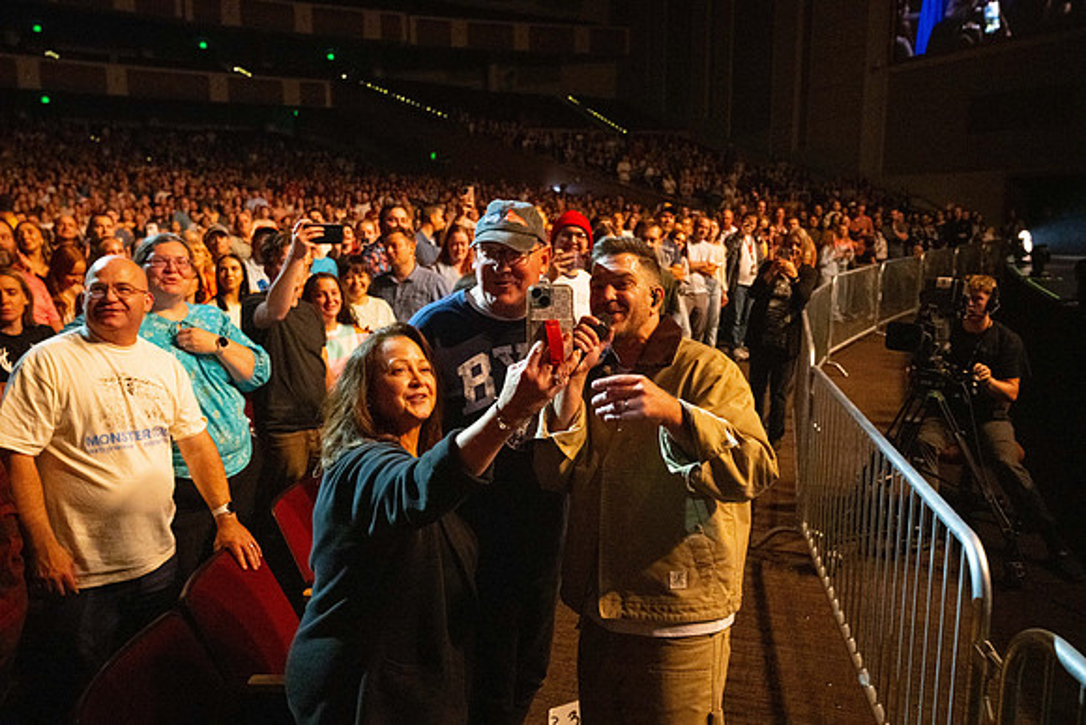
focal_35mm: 28
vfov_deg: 46.4
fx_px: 845
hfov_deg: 65.5
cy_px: 362
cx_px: 543
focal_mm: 28
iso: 6400
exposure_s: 1/125
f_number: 4
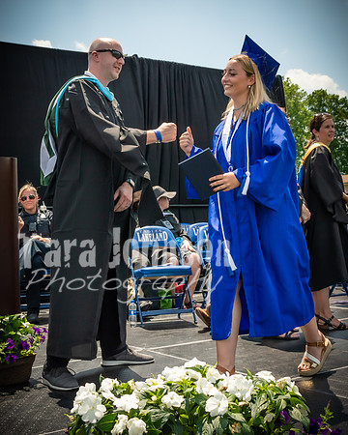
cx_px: 188
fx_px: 680
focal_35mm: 53
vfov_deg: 35.4
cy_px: 188
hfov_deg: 28.7
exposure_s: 1/800
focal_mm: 22
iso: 200
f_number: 7.1
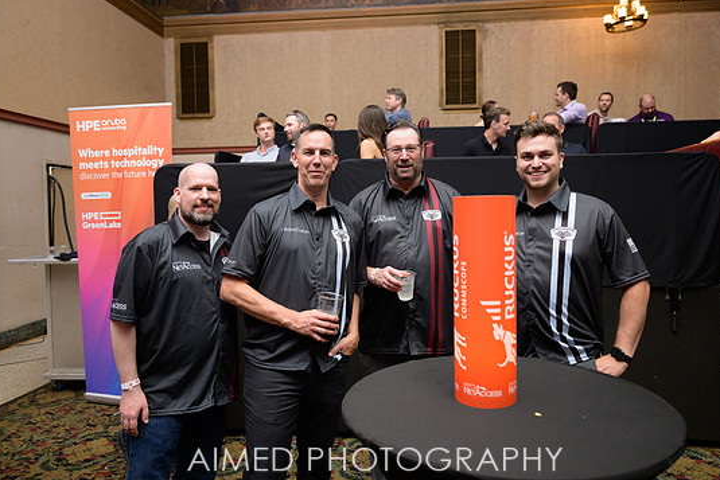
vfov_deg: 49.6
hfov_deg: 69.3
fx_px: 520
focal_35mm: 26
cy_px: 225
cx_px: 377
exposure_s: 1/200
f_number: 2.8
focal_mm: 24
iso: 2000
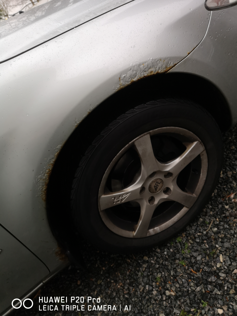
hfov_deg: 51.4
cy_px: 158
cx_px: 118
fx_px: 246
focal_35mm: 27
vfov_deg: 65.3
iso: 125
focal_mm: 3.95
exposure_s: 1/50
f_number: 1.8
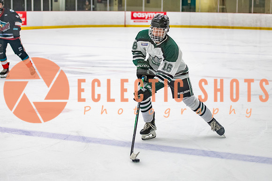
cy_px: 83
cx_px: 151
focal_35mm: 95
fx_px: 717
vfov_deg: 14.4
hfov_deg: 21.5
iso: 2000
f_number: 3.2
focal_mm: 70
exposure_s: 1/640
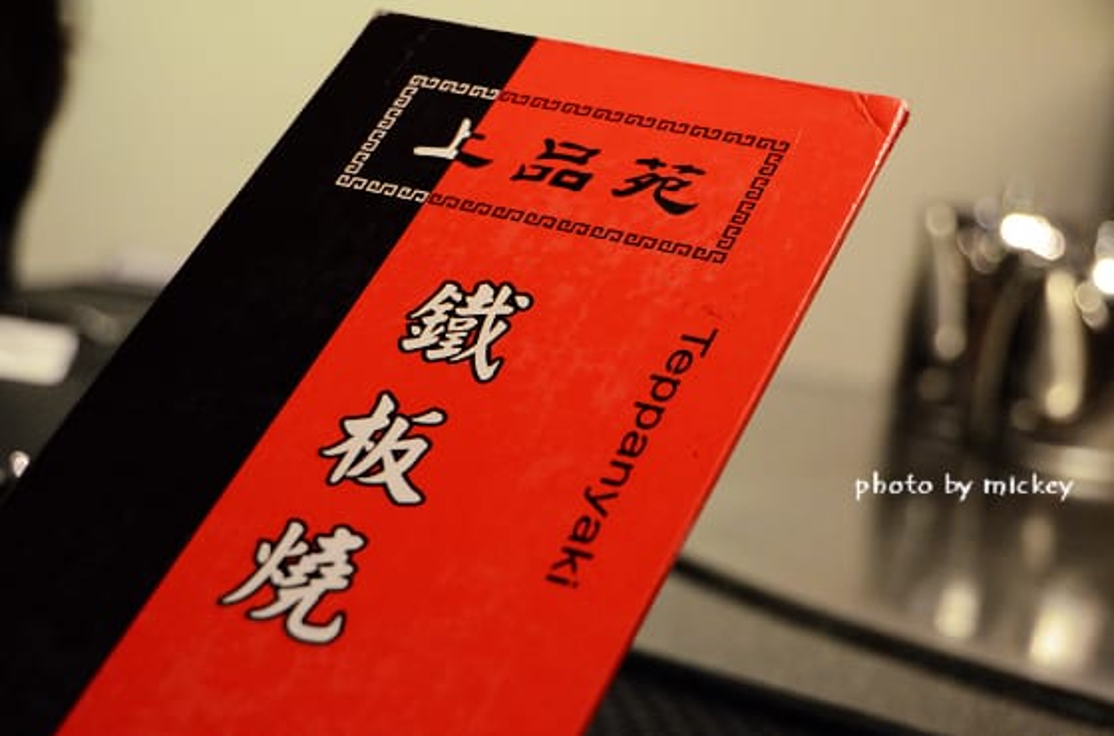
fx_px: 2314
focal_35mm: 75
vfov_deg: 18.1
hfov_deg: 27.1
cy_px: 368
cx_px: 557
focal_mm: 50
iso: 2500
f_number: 4.5
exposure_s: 1/60
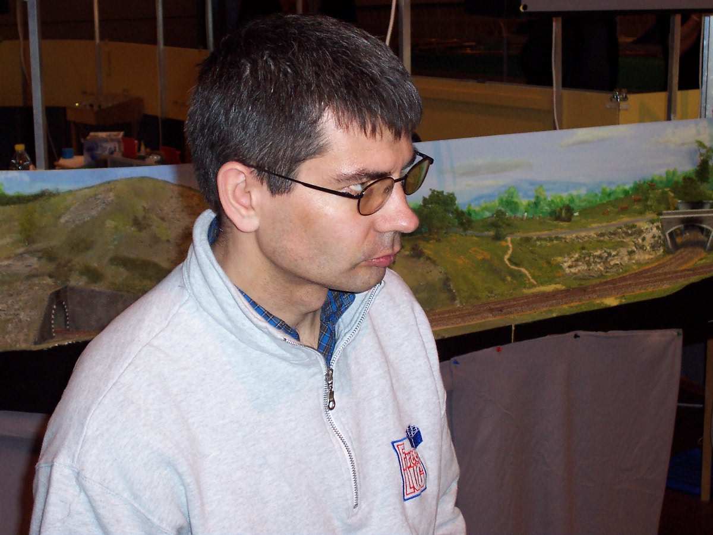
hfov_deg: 27.4
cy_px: 268
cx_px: 356
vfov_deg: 20.7
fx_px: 1462
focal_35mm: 71
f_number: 4
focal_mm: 10.8
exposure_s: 1/90
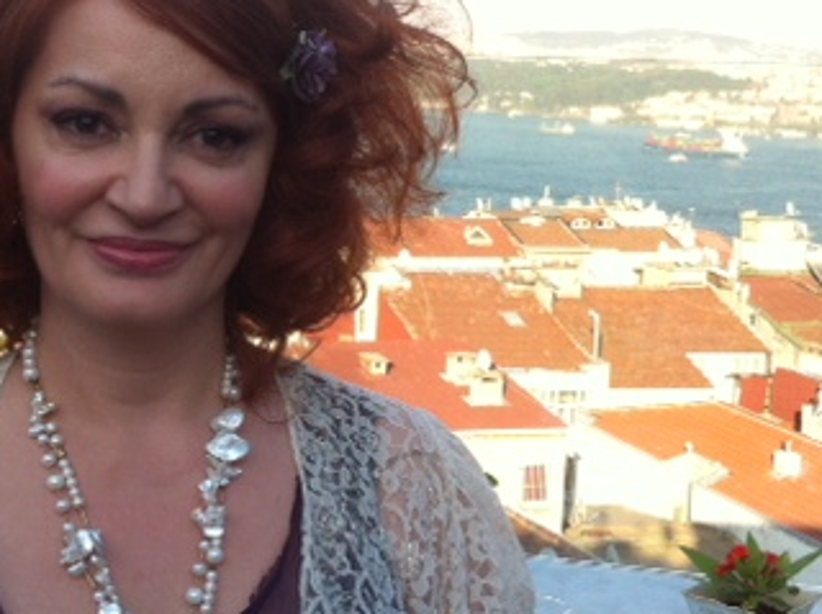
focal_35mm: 70
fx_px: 1660
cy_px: 221
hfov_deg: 27.5
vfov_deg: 20.9
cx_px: 229
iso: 80
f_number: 2.8
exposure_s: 1/331
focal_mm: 3.85
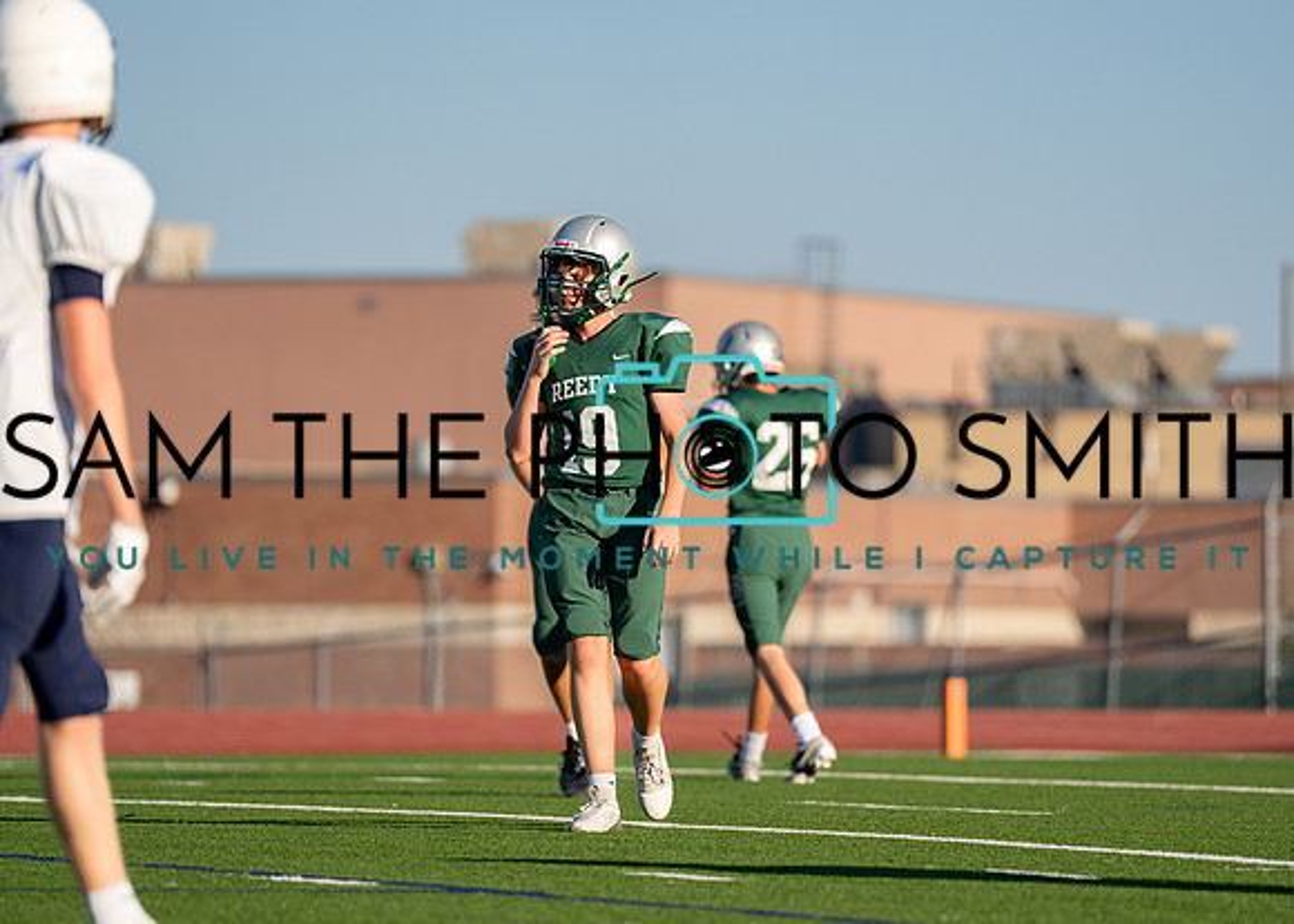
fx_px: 9570
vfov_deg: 5.5
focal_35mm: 260
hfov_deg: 7.7
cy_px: 488
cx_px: 647
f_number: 2.8
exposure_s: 1/4000
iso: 200
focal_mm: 200
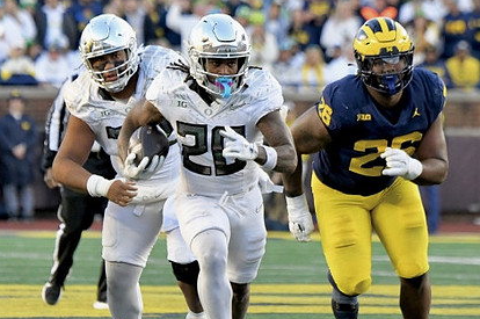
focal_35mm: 589
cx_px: 204
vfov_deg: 2.3
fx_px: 7844
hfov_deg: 3.5
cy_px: 174
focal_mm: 280
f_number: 5.6
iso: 4000
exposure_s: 1/1000
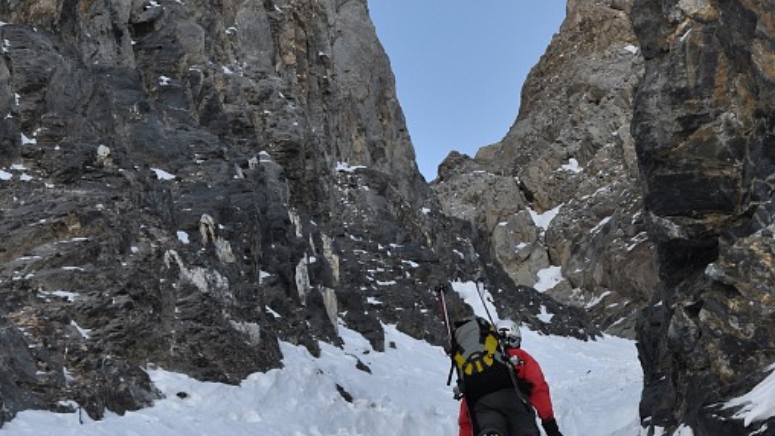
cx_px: 359
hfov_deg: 23.2
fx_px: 1888
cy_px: -24
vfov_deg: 13.0
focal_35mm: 92
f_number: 11
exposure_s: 1/160
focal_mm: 35
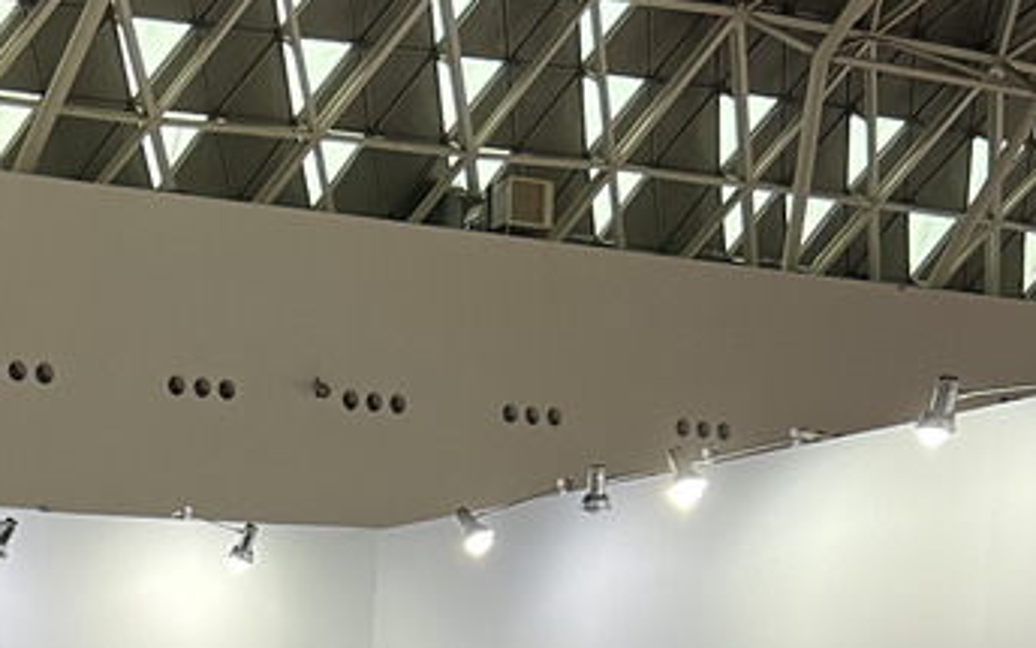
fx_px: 2174
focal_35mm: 77
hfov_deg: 25.7
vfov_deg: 15.3
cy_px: 1052
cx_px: 51
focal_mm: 5.7
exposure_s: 1/60
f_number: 1.5
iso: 100
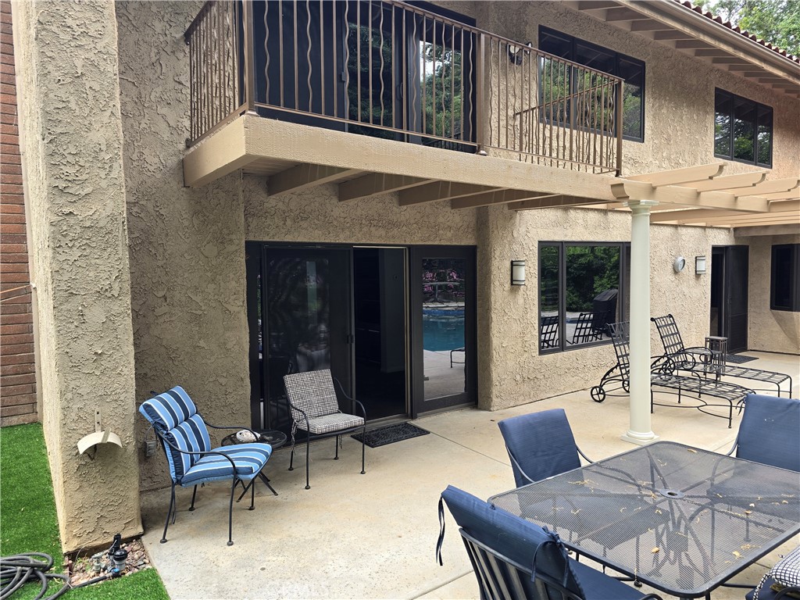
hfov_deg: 73.9
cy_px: 300
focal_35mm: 23
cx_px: 400
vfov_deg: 58.9
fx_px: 532
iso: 64
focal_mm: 6.3
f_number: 1.7
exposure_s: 1/180
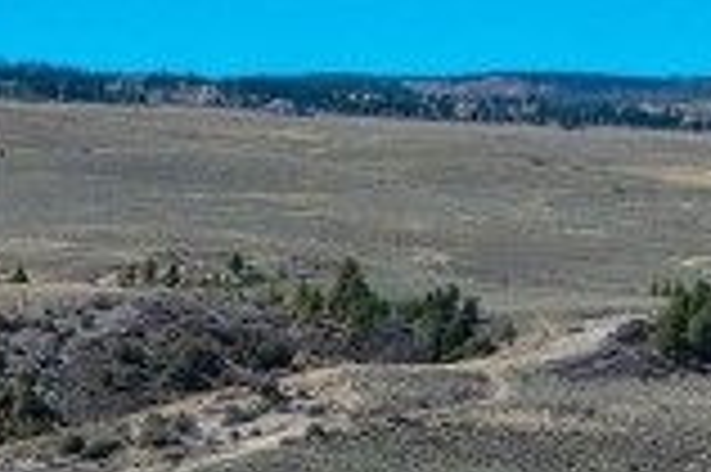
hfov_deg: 11.5
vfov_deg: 7.5
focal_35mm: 162
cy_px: 1349
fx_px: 3196
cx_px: -704
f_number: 2.8
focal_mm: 12.29
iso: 120
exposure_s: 1/1600
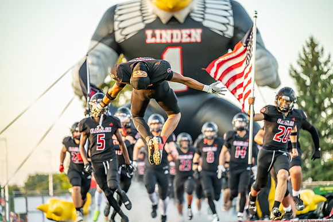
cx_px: 166
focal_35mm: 145
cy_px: 111
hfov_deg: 14.2
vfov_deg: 9.5
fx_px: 1342
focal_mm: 145
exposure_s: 1/1000
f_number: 2.8
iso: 1000
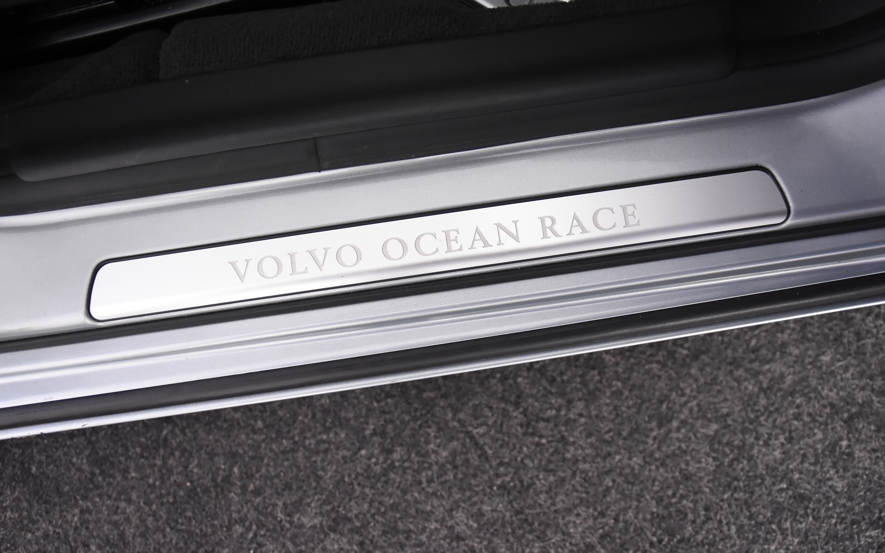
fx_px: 748
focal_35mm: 31
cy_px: 286
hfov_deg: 61.2
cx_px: 443
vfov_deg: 40.6
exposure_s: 1/40
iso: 1600
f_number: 3.2
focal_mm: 20
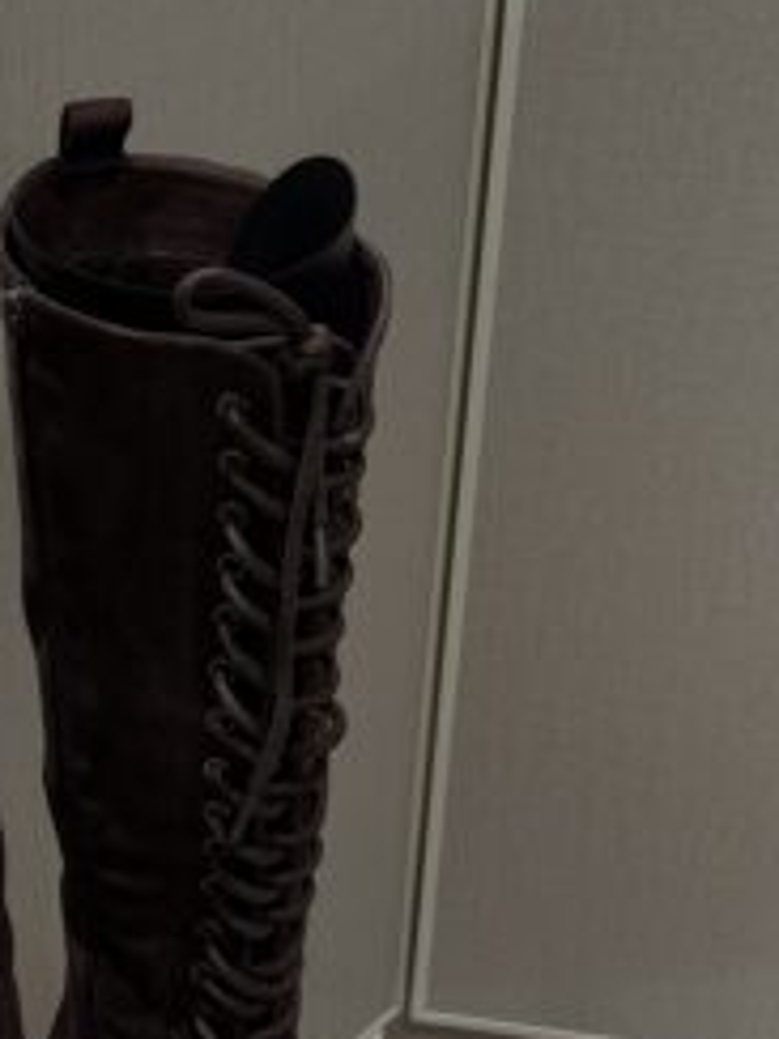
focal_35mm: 105
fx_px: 3151
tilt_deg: -46.0
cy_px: 1079
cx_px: 132
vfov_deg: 18.2
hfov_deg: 14.0
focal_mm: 6.76
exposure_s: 1/100
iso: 80
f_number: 1.78
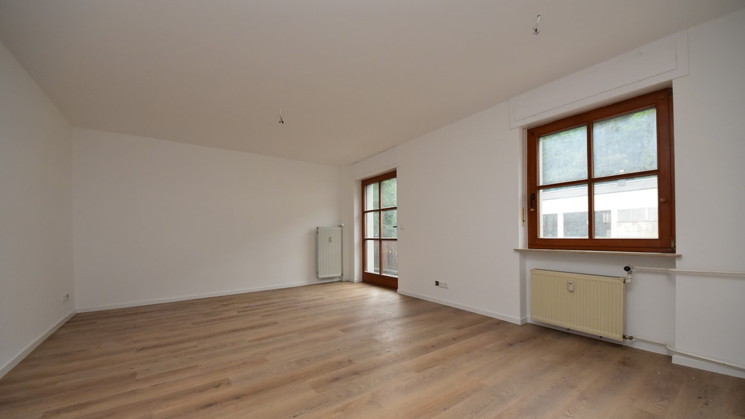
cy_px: 236
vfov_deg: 78.1
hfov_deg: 110.8
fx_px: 257
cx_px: 364
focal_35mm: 13
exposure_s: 1/60
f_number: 8
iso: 1250
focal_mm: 8
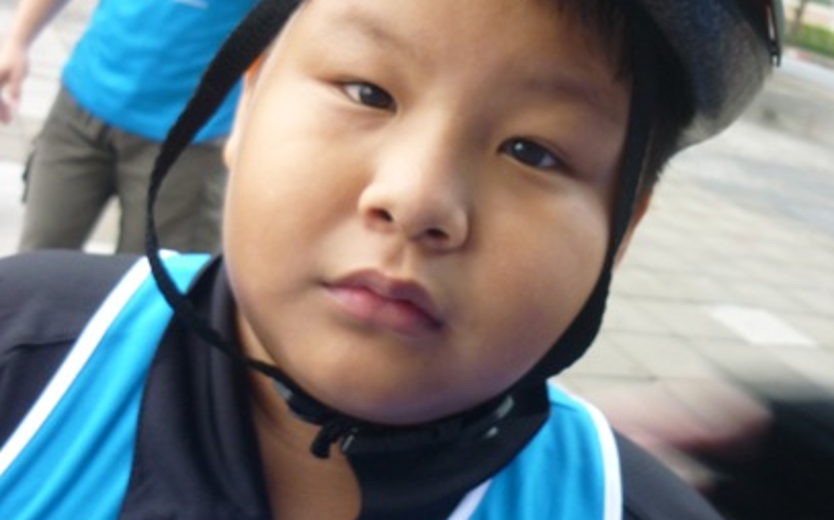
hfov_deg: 42.7
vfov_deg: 27.1
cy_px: 153
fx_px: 1068
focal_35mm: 47
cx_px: 418
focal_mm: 5.5
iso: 160
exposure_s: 1/30
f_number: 2.8
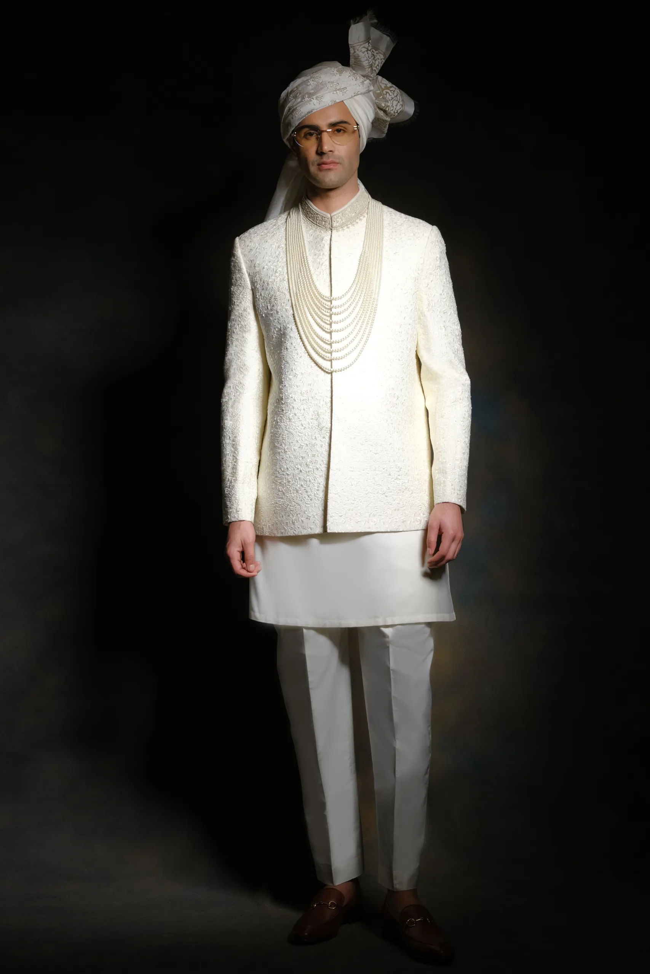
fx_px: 1652
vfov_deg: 32.9
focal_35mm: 61
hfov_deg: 22.3
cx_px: 325
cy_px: 487
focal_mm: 40.7
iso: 250
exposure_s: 1/125
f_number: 5
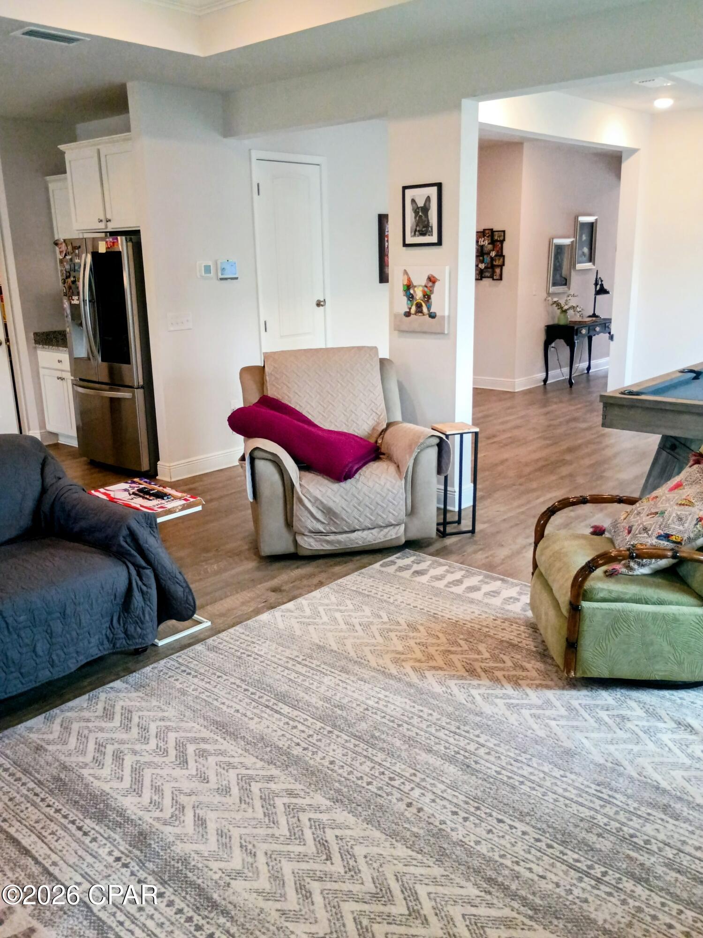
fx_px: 786
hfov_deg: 48.2
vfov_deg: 61.7
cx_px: 352
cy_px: 469
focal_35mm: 29
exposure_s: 1/60
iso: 100
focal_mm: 4.27
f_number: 1.8
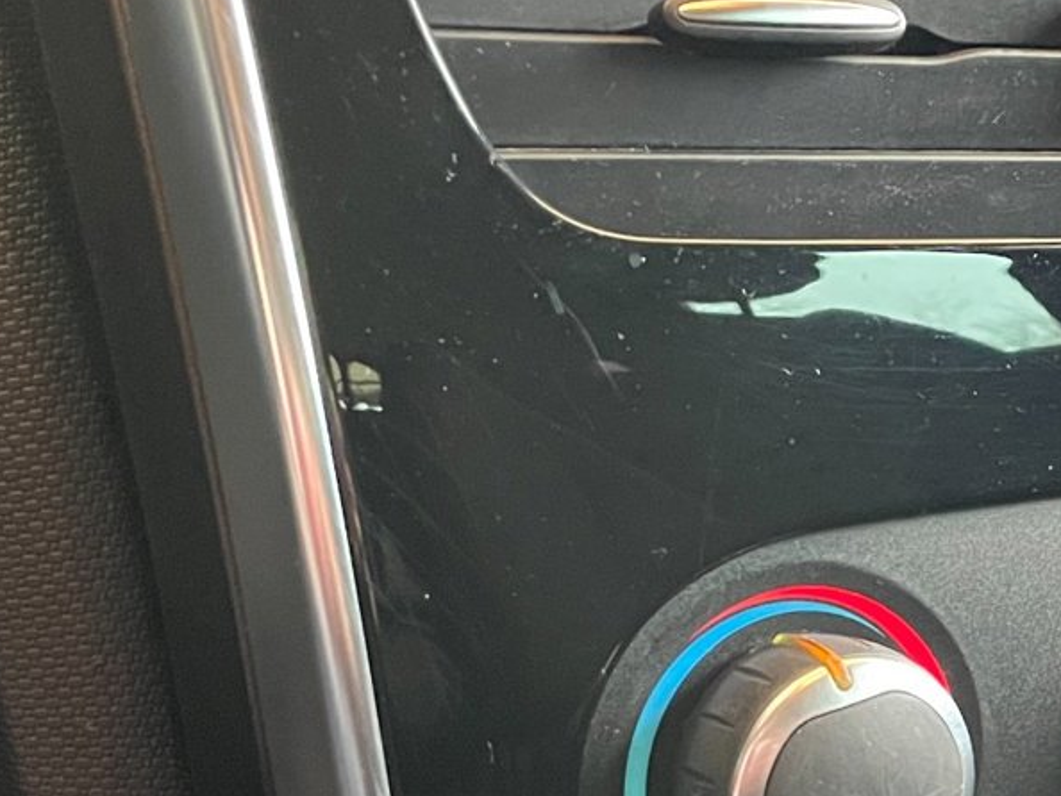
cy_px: 841
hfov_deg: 22.1
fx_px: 2576
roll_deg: -0.6
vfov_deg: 17.1
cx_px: 1134
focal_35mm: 84
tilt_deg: -16.3
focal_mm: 4.2
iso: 500
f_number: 1.6
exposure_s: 1/33
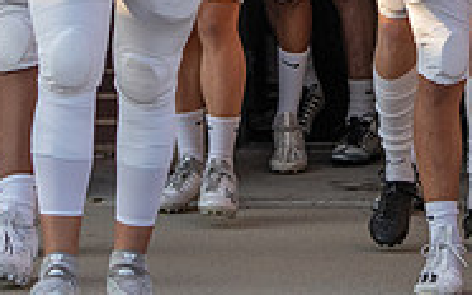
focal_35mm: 430
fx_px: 5528
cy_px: -198
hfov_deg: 4.9
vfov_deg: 3.0
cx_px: 396
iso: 640
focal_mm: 100
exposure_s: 1/1000
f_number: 4.5
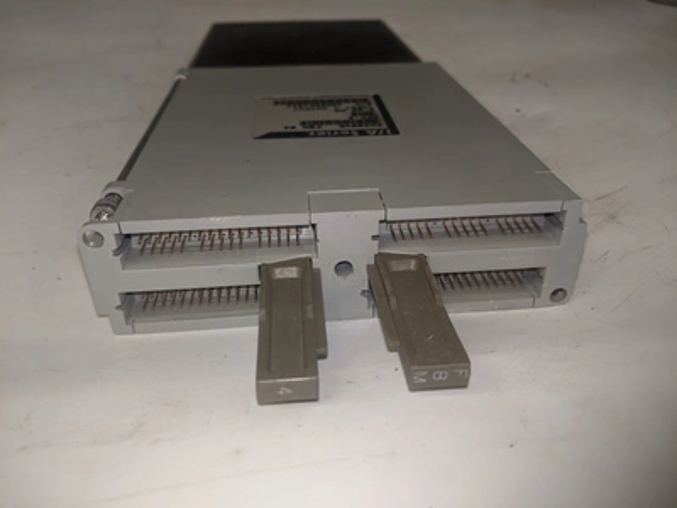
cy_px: 254
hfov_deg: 65.3
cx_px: 338
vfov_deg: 51.4
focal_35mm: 27
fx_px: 528
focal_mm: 4.44
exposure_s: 1/125
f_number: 1.8
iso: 165
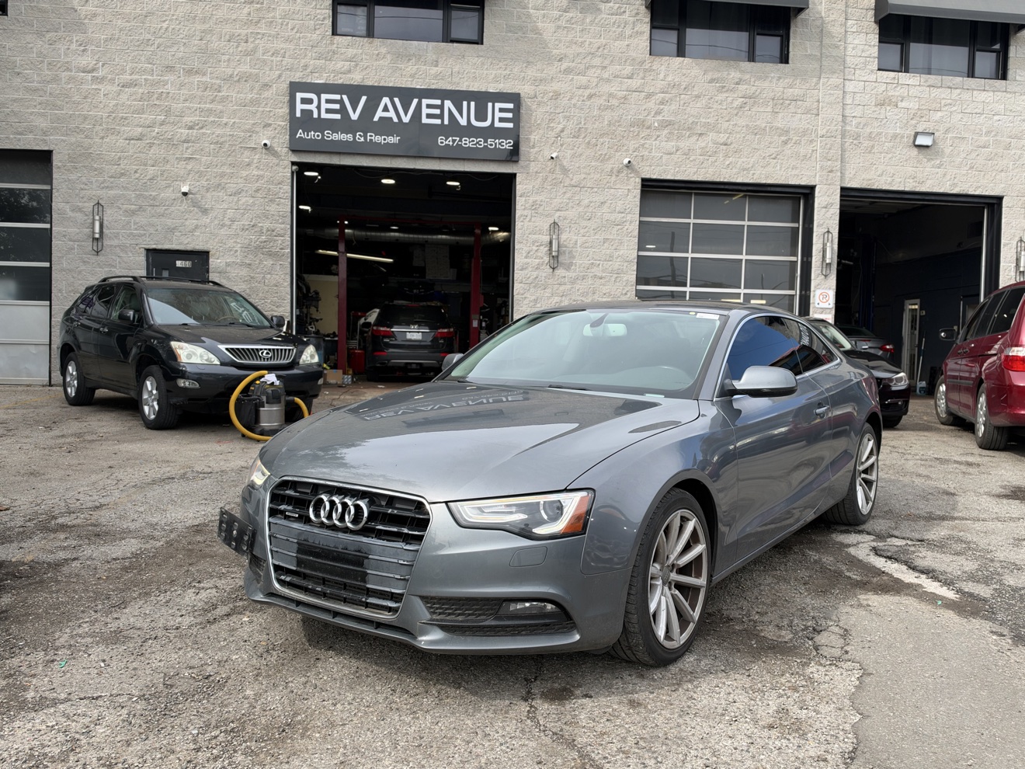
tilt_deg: -1.9
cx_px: 512
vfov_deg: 48.2
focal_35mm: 29
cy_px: 384
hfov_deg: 61.7
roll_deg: -1.5
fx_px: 859
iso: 64
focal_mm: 6.93
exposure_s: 1/1543
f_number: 1.8
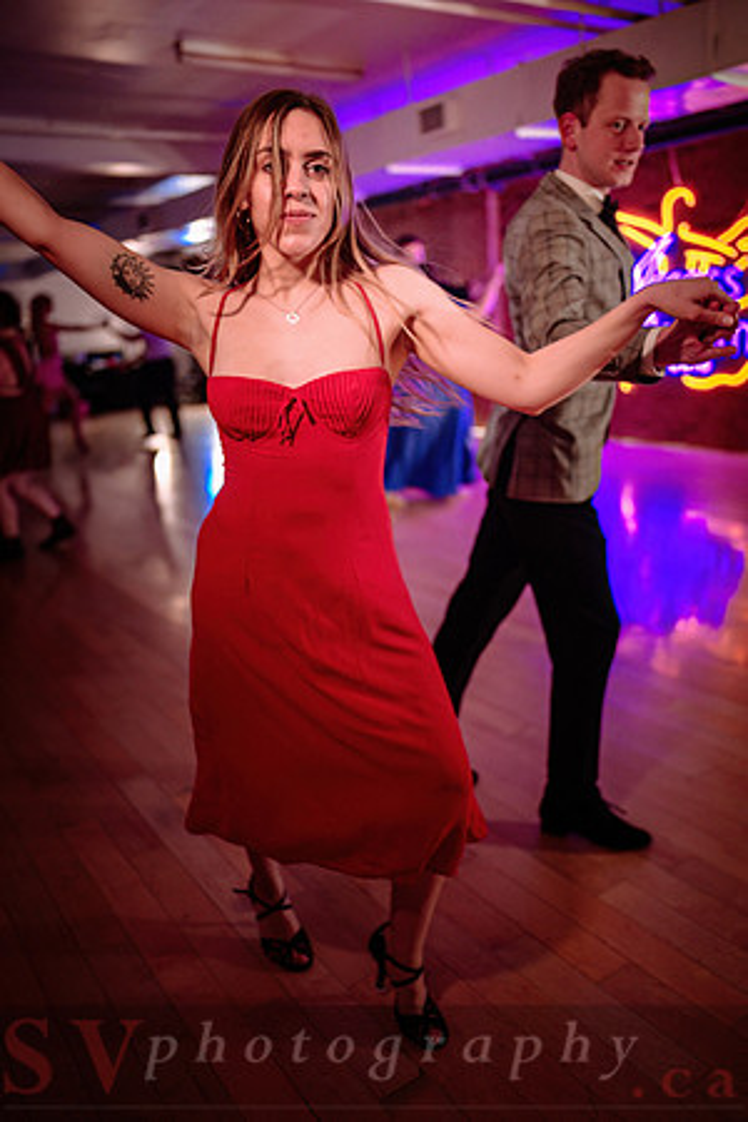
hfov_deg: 46.4
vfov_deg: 65.5
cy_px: 561
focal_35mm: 28
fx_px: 873
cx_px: 374
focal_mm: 28
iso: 2500
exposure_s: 1/320
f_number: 1.4
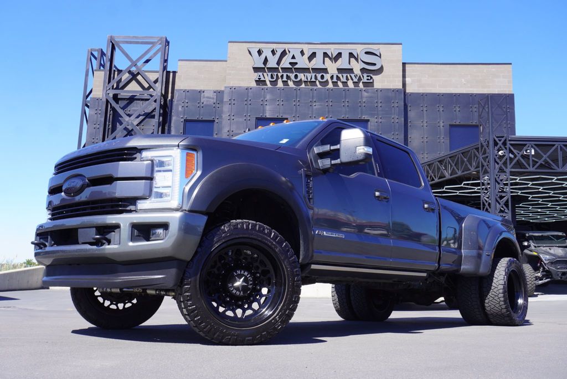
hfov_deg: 55.1
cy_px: 190
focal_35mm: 34
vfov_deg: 38.4
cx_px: 284
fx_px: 544
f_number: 8
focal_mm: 23
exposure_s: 1/100
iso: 100
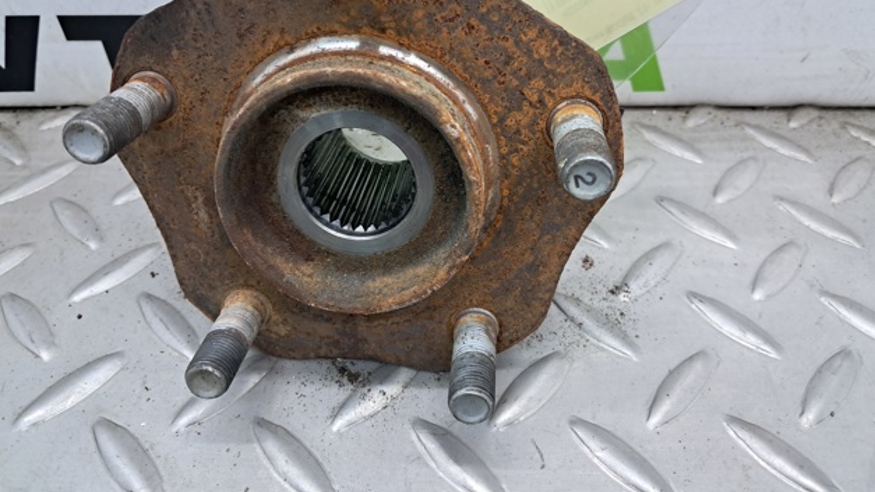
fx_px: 696
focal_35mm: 30
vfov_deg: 38.7
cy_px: 186
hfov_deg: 64.3
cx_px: 435
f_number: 1.8
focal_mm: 4
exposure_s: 1/50
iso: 200
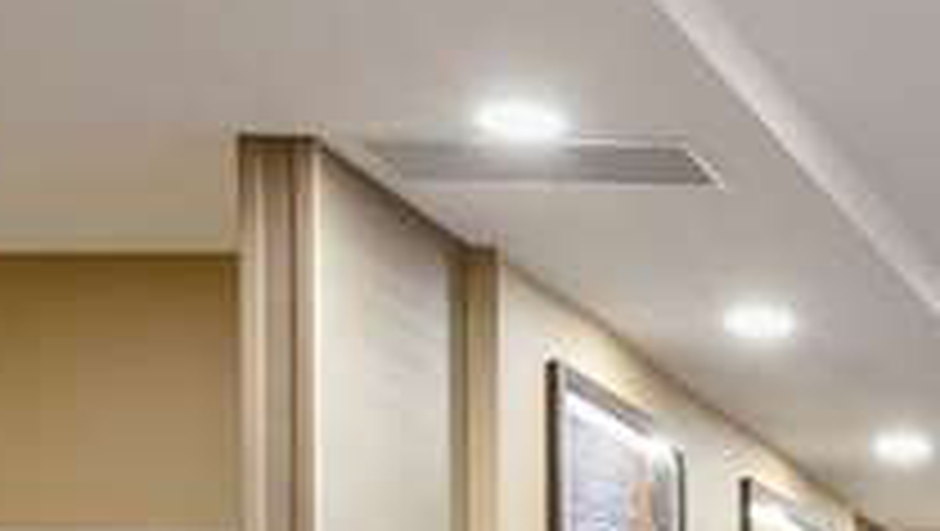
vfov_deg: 9.4
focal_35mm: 120
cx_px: 1361
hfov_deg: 16.4
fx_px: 2994
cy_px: 1078
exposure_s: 1/3
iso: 400
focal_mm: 16
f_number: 11
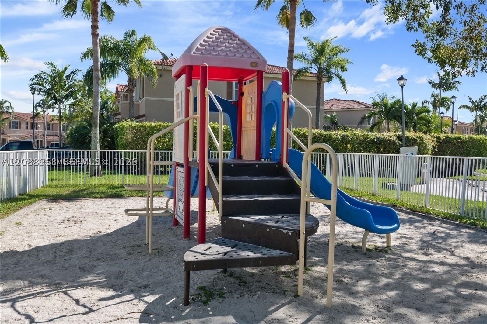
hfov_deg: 54.4
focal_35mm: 35
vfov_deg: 37.8
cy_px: 162
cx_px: 244
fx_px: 473
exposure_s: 1/320
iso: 100
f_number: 8
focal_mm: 35
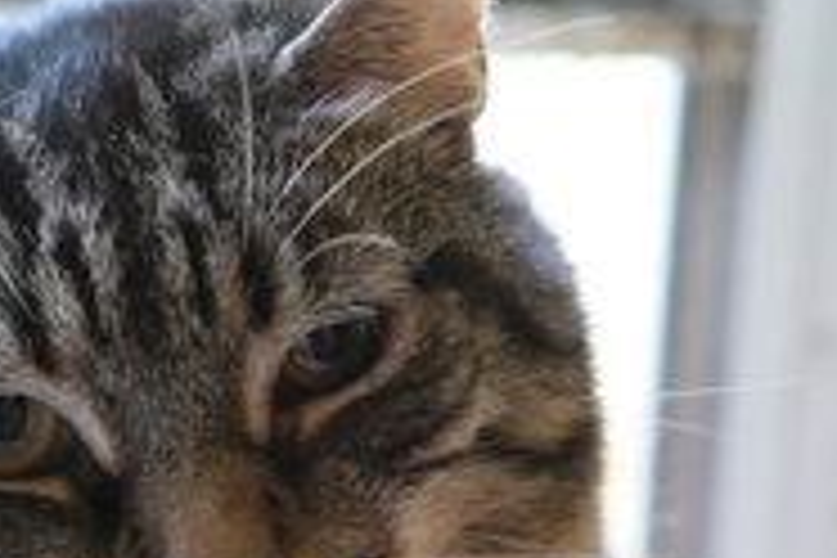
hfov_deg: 10.1
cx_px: 112
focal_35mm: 202
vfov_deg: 6.8
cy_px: 580
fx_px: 4696
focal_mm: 50
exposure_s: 1/300
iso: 8000
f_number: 2.8
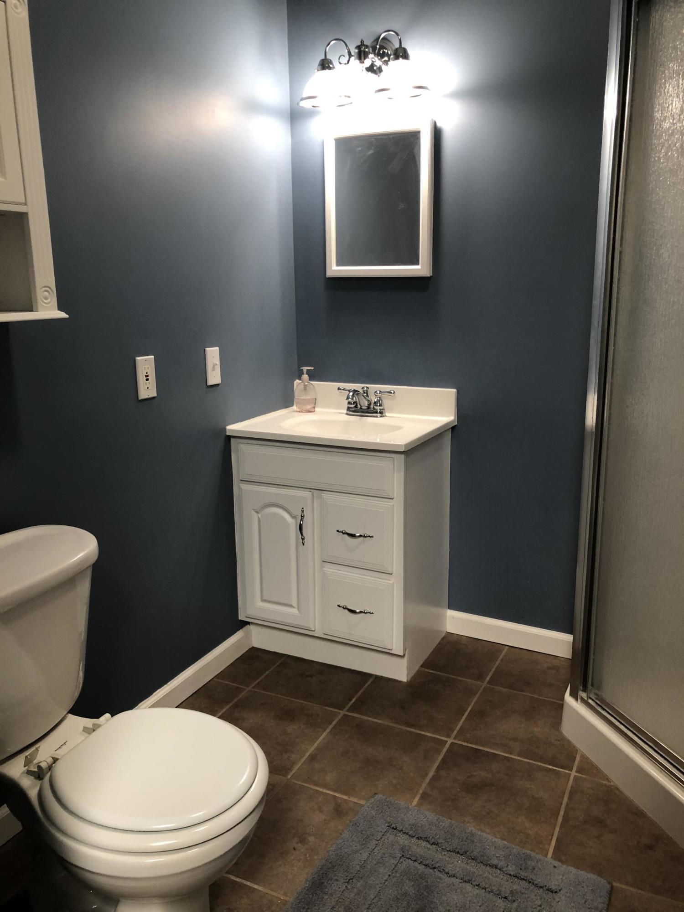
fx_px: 738
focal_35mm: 28
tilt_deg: -11.9
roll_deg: +1.3
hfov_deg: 49.7
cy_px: 456
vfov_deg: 63.4
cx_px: 342
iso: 40
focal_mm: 4
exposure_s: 1/15
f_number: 1.8
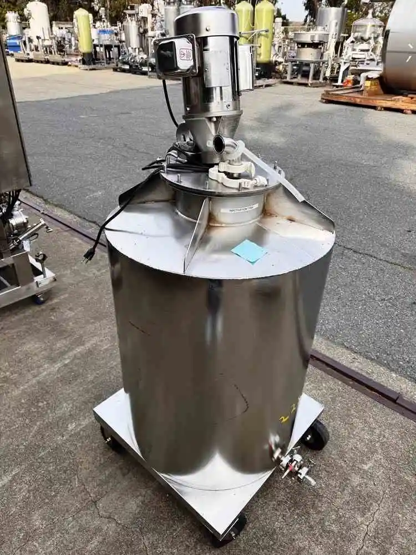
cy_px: 278
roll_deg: -1.0
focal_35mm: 24
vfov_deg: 71.6
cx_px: 208
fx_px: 385
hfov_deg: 56.8
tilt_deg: -30.1
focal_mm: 6.76
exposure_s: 1/1721
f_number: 1.78
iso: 80
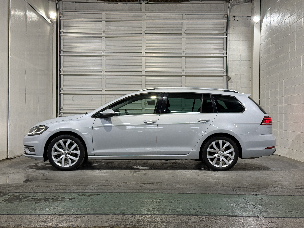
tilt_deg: +0.9
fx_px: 422
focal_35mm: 48
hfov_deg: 39.7
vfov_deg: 30.3
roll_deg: -0.5
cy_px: 114
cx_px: 152
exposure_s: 1/60
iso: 64
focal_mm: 6.76
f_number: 1.78
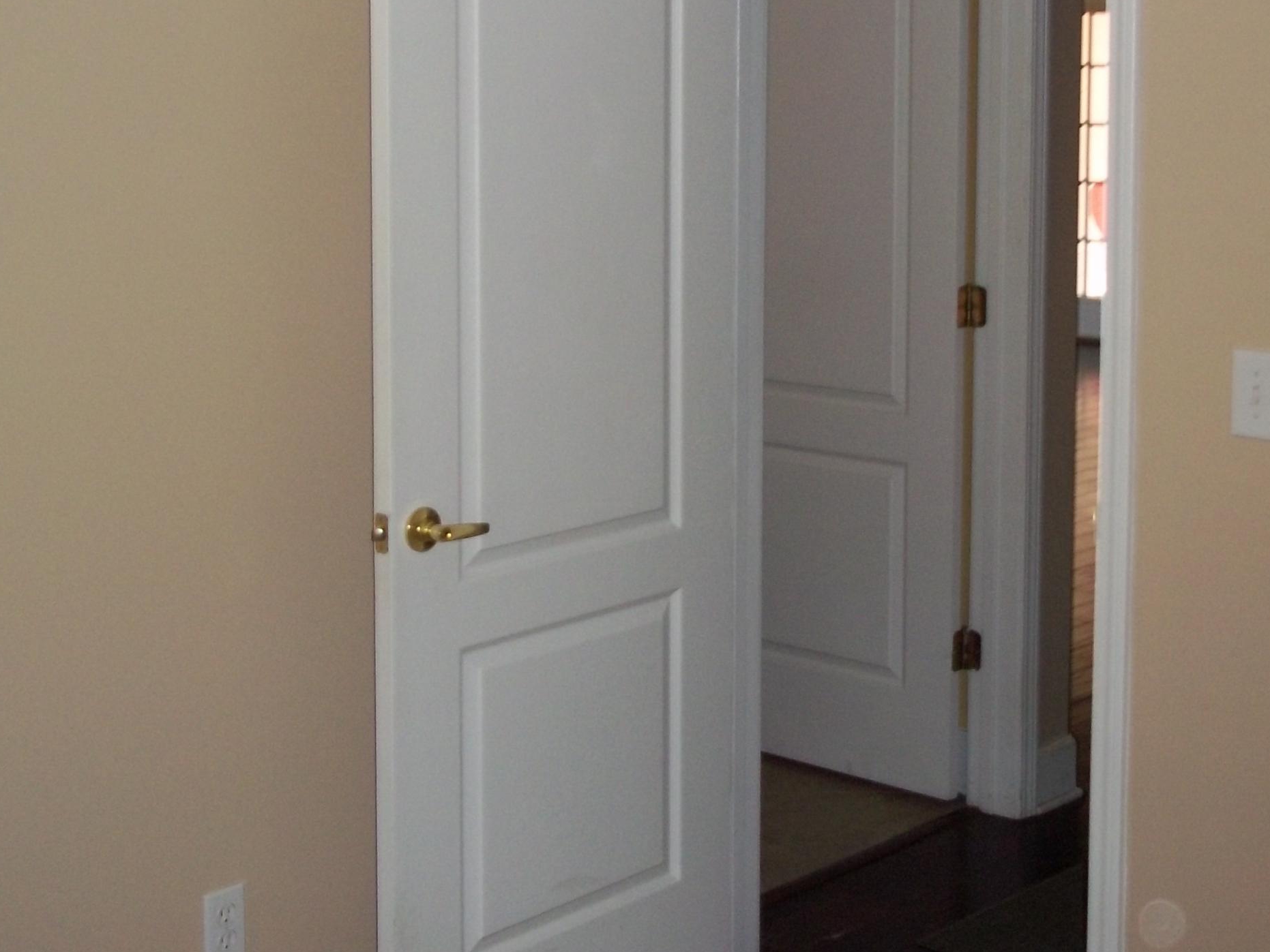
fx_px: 2128
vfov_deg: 24.9
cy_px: 217
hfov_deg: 33.2
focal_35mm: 58
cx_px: 699
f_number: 3.1
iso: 160
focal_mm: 6.5
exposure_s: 1/30
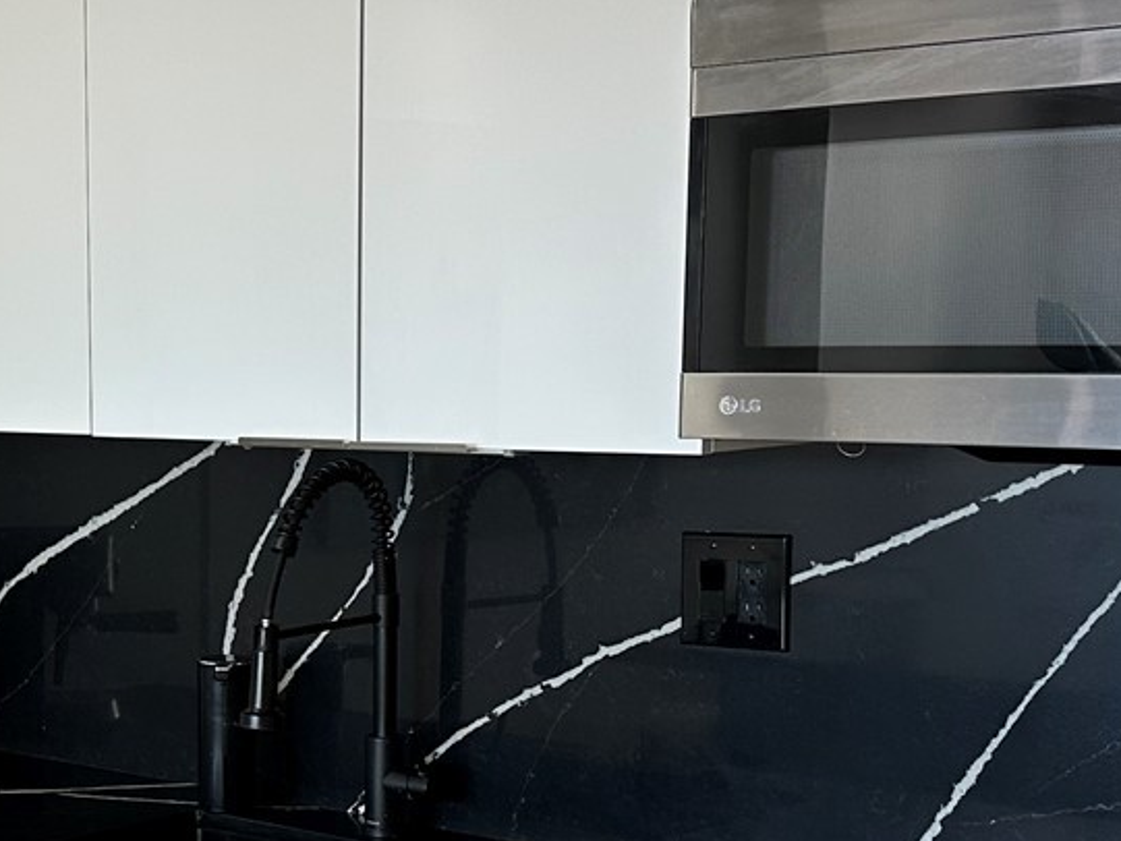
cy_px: 665
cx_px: 104
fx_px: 2300
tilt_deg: -7.7
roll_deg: +0.6
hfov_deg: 26.4
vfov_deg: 20.5
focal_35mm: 71
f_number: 1.78
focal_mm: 6.86
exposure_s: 1/120
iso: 125
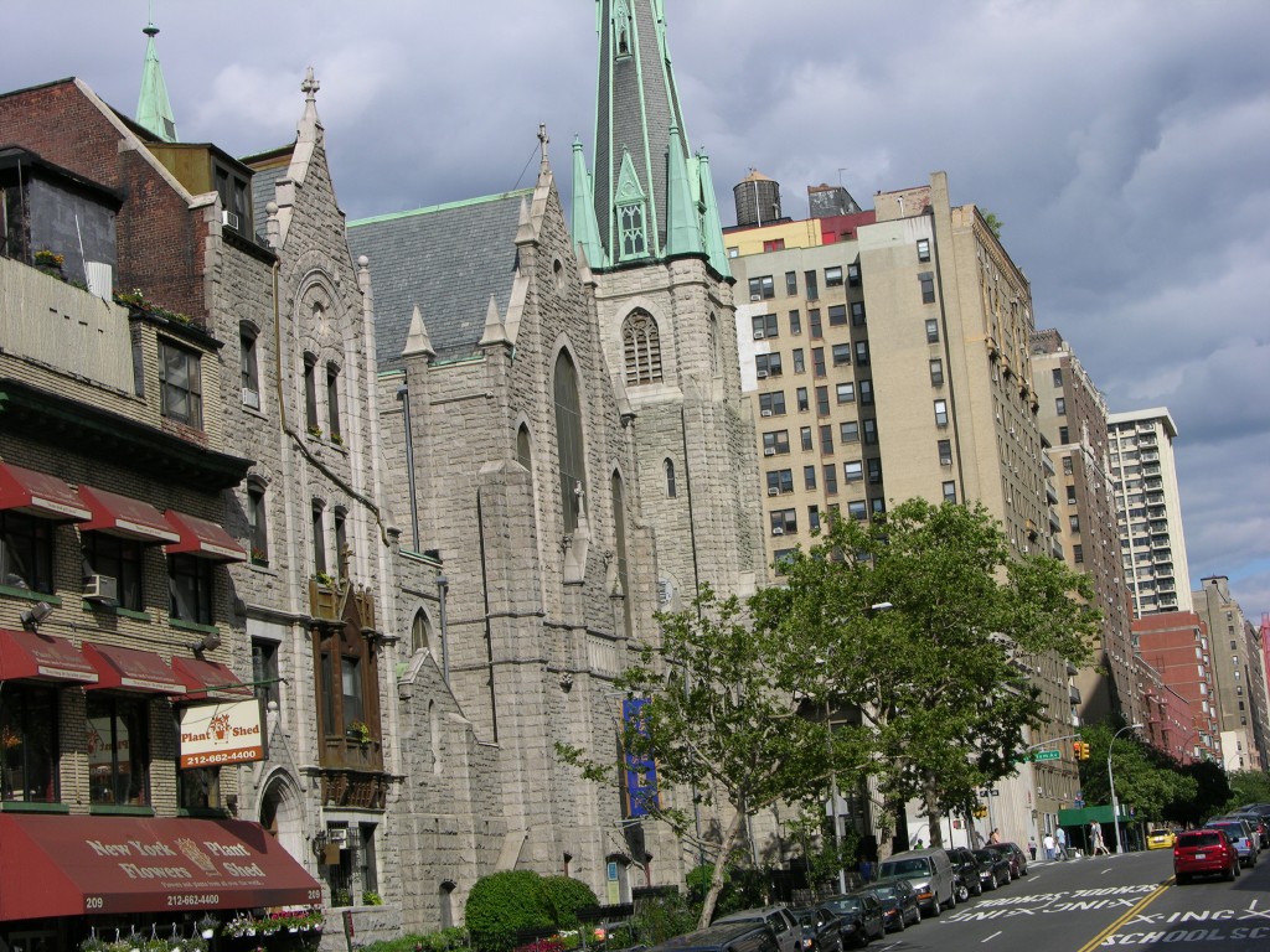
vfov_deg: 22.3
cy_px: 476
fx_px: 2421
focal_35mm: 66
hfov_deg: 29.4
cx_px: 635
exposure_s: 1/371
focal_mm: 16.8
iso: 50
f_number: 5.8
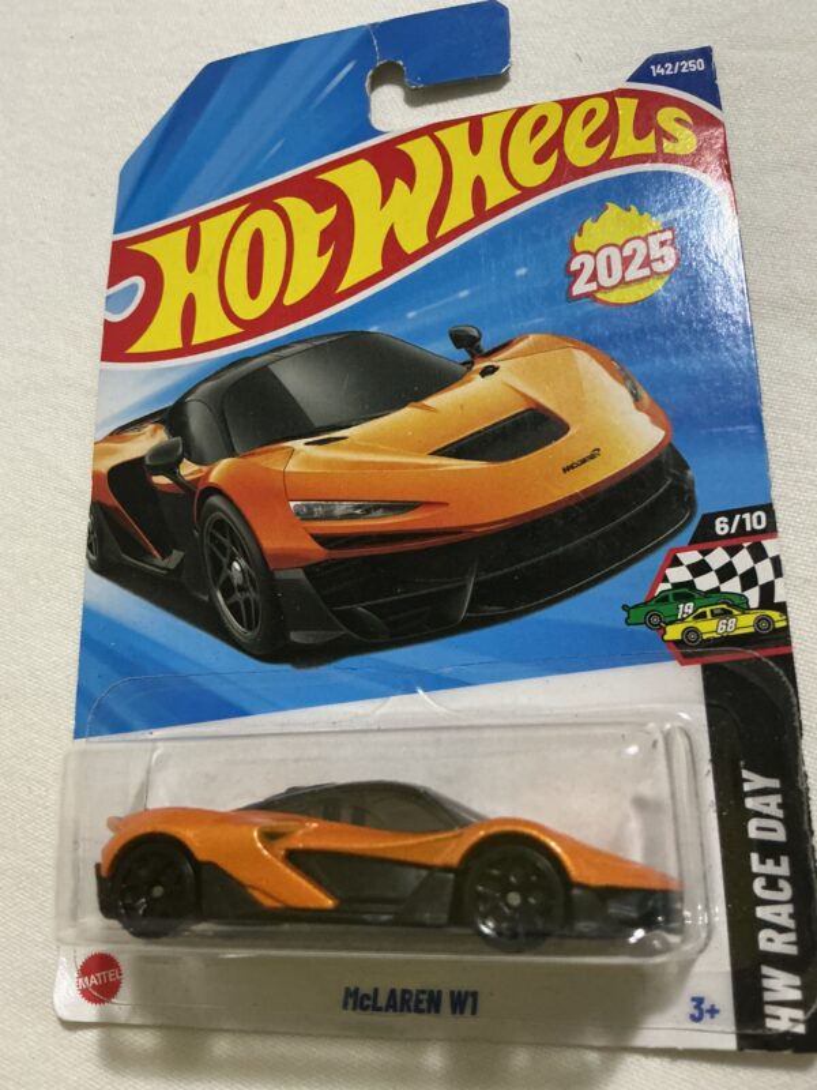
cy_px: 545
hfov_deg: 48.2
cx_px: 408
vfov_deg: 61.7
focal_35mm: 29
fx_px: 913
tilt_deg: -61.9
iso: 400
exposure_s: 1/30
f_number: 1.8
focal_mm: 3
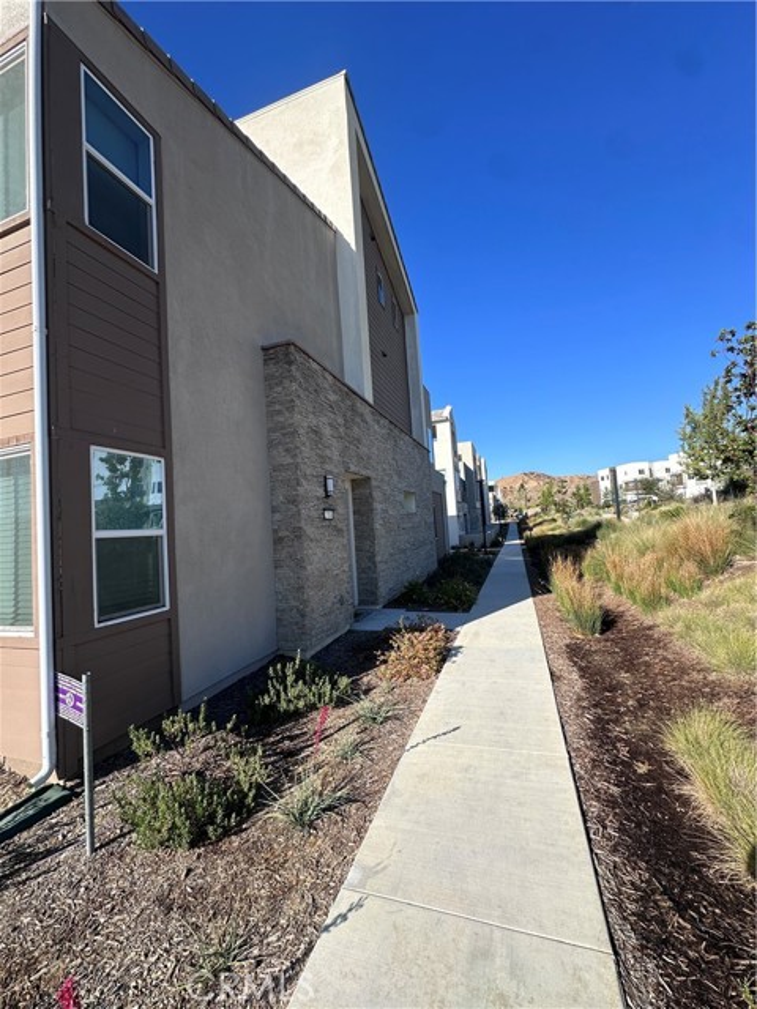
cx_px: 378
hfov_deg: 85.7
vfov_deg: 102.1
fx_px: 408
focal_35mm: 14
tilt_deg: +0.4
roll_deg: +4.0
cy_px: 504
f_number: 2.2
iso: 40
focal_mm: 2.22
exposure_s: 1/1221
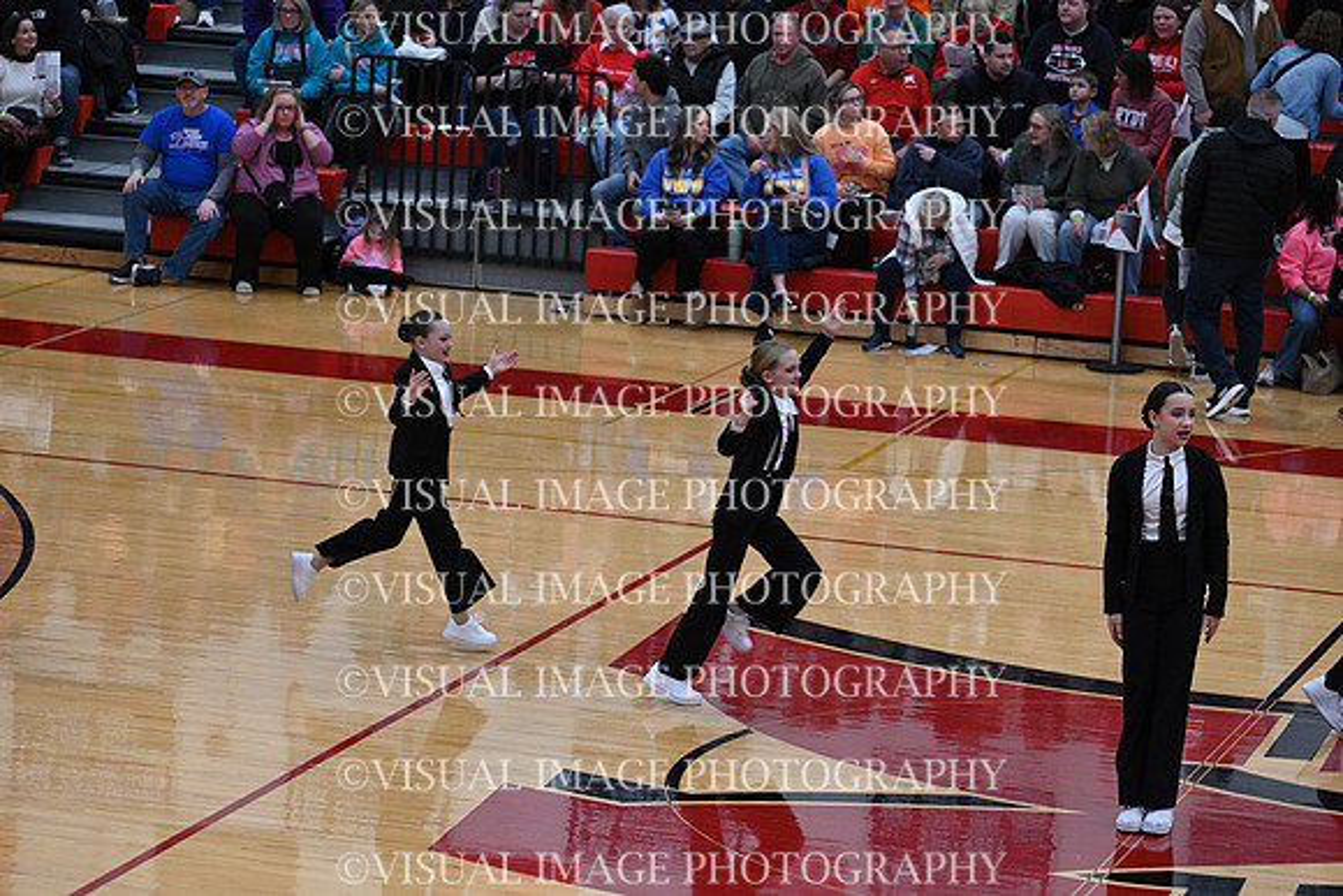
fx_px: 4851
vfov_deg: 10.6
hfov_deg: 15.8
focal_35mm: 130
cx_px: 672
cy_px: 448
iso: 4000
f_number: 4
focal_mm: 130
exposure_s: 1/400
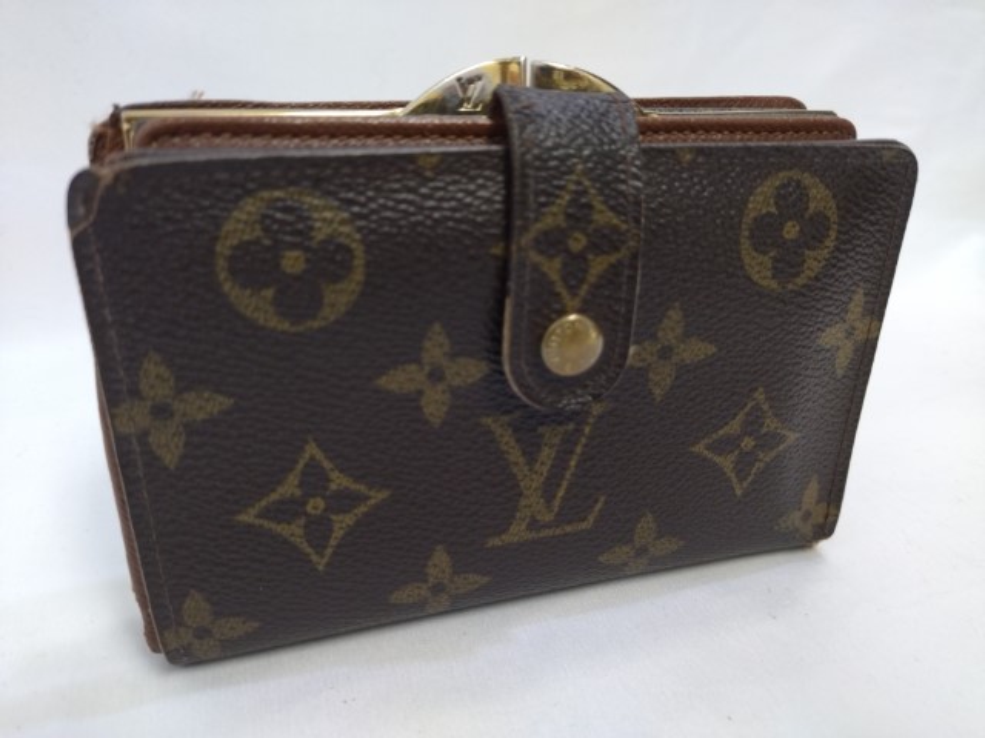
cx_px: 492
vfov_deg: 51.4
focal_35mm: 27
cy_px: 369
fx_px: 768
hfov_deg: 65.3
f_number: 1.79
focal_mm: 4.74
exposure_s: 1/33
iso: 188
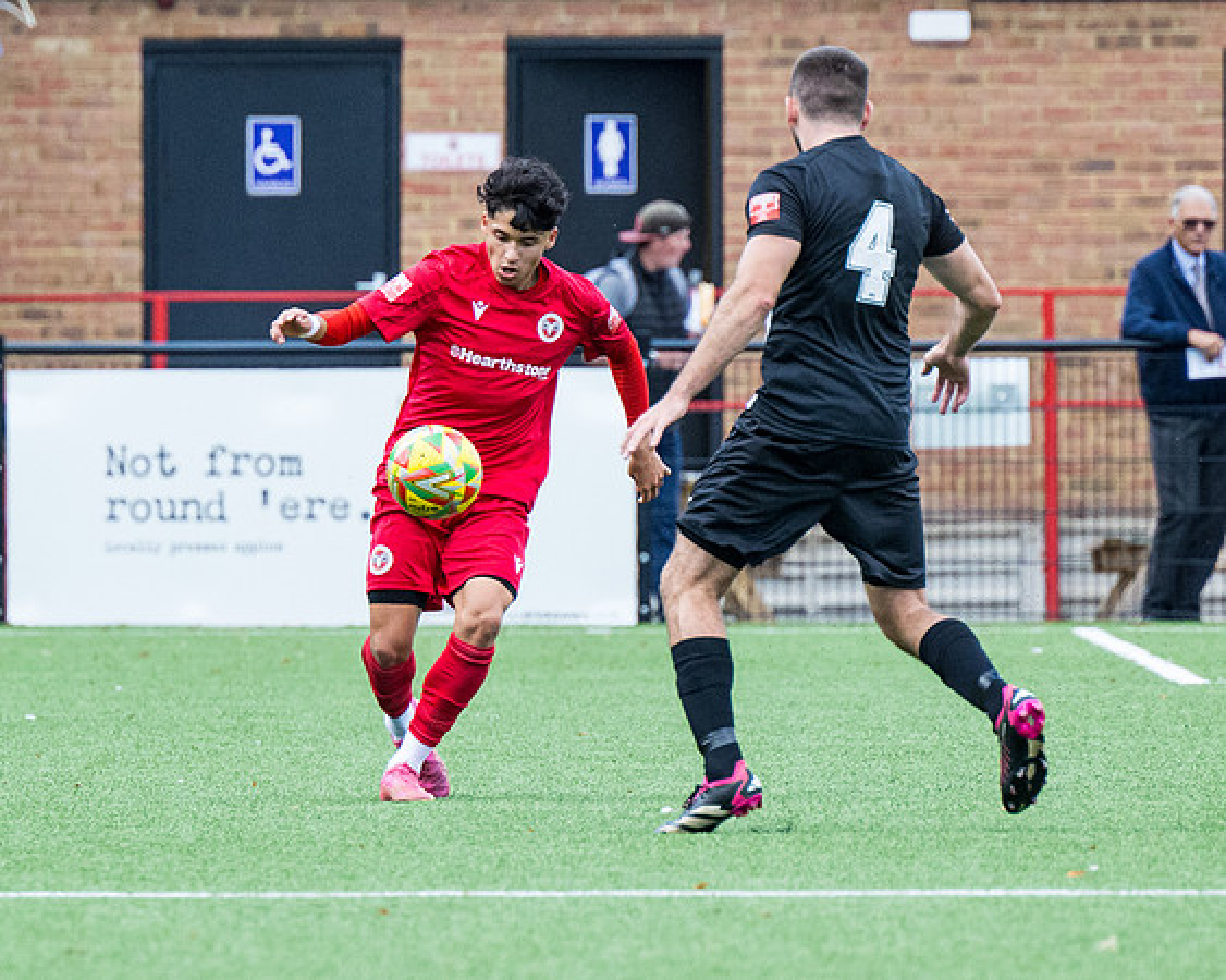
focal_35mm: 743
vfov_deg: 2.1
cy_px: 494
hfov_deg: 2.6
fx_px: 26934
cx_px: 282
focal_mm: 260
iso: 800
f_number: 4.5
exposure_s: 1/1600
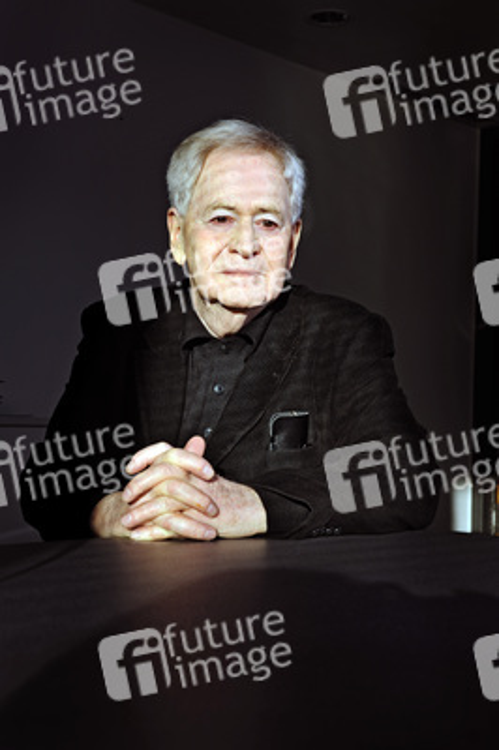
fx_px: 1166
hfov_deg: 24.2
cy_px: 375
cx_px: 250
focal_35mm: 56
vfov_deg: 35.7
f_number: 10
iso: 400
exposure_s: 1/200
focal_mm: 56
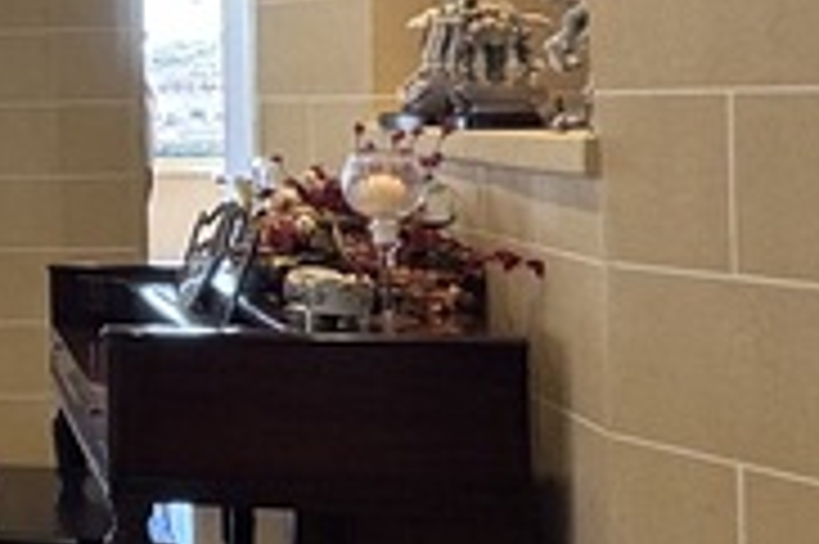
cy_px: 85
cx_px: -675
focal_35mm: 82
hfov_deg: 18.8
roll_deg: +0.5
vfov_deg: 16.5
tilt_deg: +1.4
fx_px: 1864
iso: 64
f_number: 2.2
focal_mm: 2.22
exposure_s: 1/100
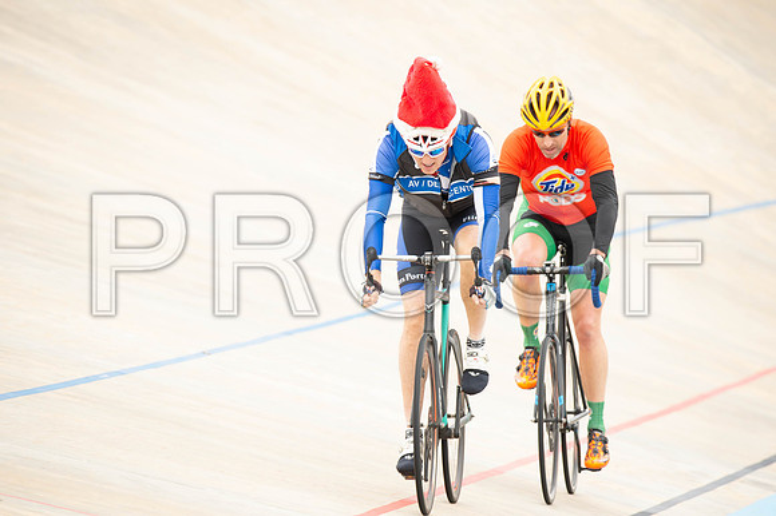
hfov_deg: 4.1
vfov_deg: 2.7
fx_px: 10771
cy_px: 258
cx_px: 388
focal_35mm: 500
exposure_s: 1/80
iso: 250
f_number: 6.3
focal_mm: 500
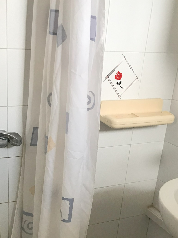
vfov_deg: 33.3
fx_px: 377
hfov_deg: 26.5
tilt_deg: -26.2
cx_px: 69
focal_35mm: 55
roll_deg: -4.6
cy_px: 210
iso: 40
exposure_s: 1/32
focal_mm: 3.99
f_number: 1.8
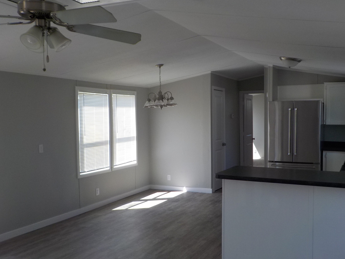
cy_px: 138
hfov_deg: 51.2
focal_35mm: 36
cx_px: 194
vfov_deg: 39.6
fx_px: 359
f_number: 3.3
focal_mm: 4.1
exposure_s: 1/125
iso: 125
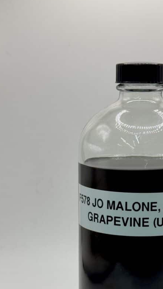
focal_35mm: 71
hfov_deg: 16.8
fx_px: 546
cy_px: 191
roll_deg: +1.1
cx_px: 133
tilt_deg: -12.2
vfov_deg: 29.6
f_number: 1.78
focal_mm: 6.76
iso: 64
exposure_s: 1/271
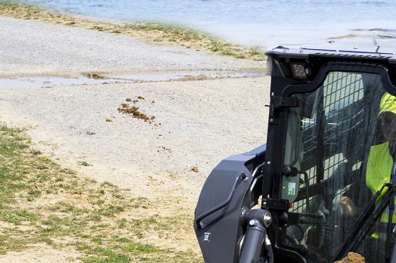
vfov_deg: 7.8
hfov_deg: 11.7
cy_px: 297
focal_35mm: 175
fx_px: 1924
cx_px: 351
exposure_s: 1/125
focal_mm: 59
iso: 100
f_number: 13
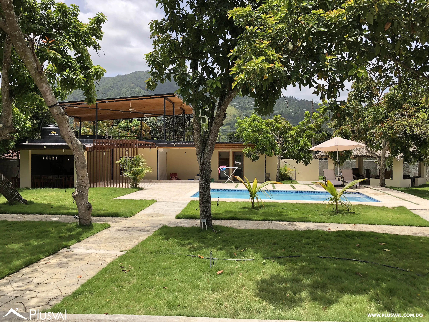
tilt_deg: -1.8
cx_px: 214
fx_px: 347
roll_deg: +0.4
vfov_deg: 49.7
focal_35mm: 28
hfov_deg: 63.4
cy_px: 161
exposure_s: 1/1600
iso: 20
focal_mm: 3.99
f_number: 1.8
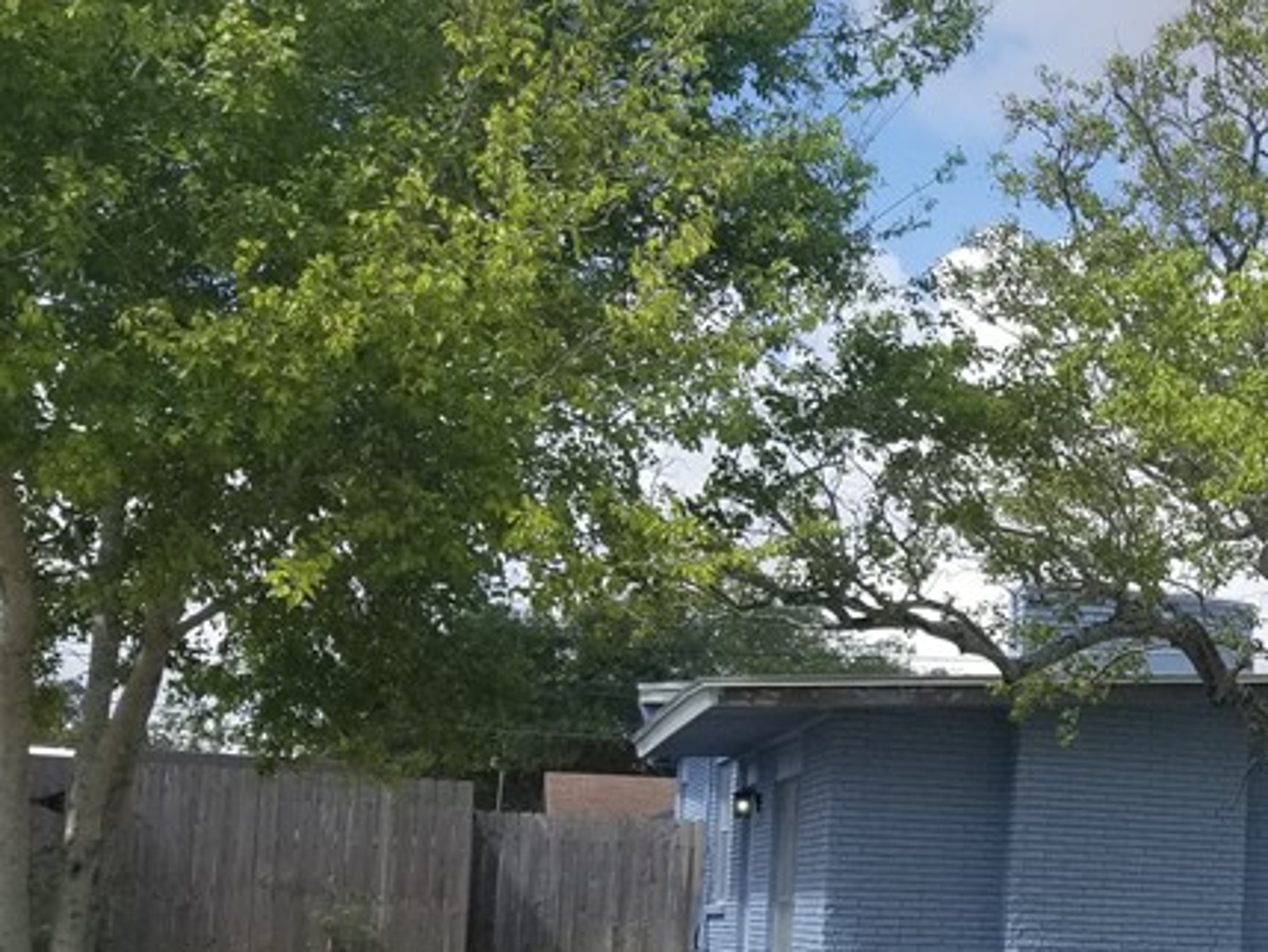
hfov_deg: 28.2
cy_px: 778
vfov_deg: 23.3
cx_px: 1413
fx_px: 2272
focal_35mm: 62
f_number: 1.7
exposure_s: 1/1820
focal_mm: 4.3
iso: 50
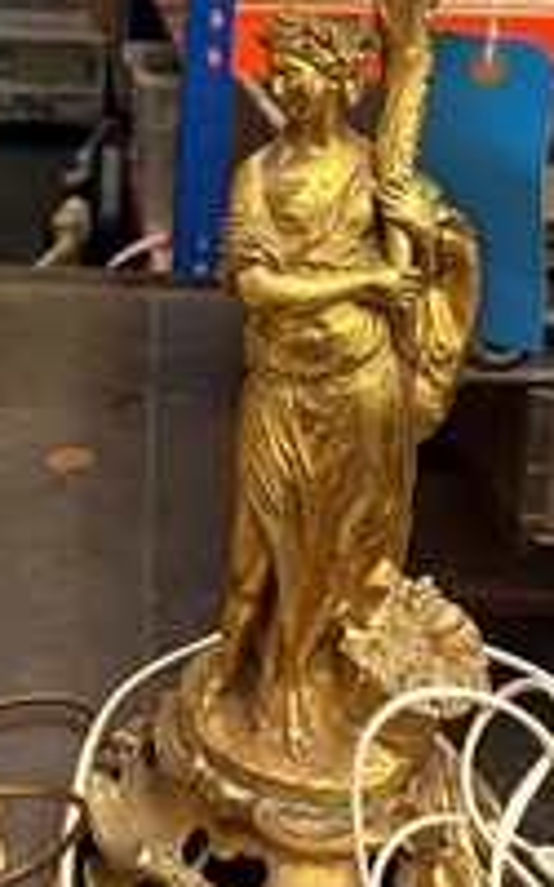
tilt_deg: -14.1
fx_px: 1329
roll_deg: -0.5
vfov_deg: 35.8
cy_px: 195
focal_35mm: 55
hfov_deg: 23.0
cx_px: 58
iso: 400
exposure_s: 1/50
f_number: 1.6
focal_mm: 5.96
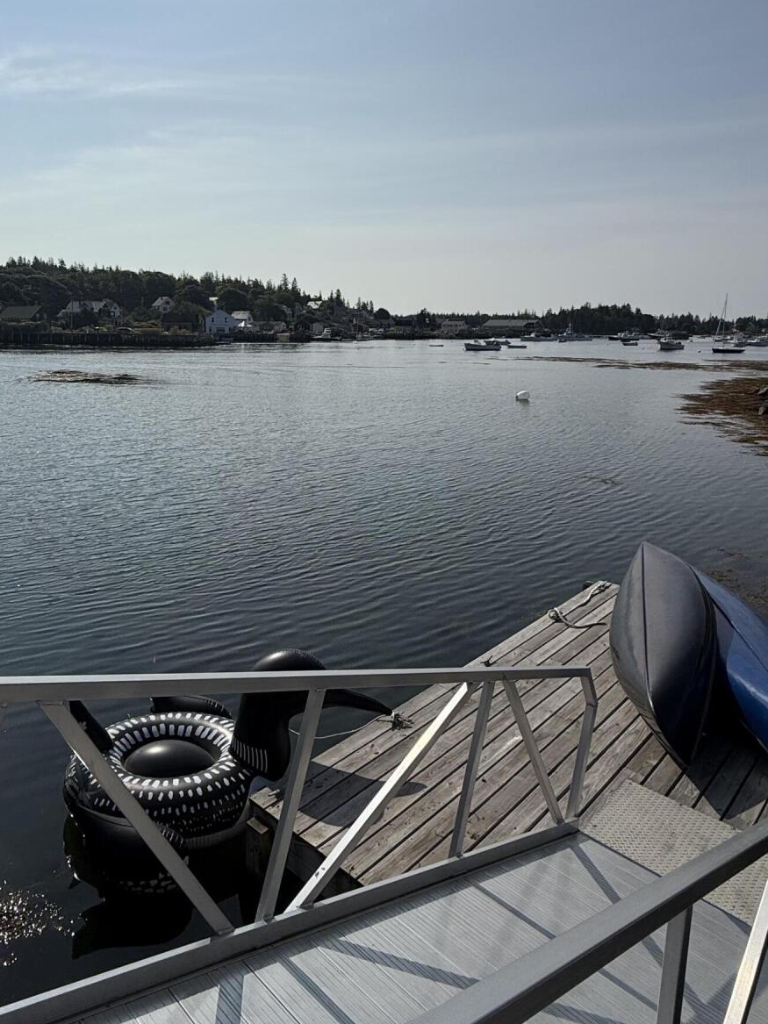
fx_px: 710
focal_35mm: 24
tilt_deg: -2.8
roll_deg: -0.3
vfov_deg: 70.2
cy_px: 370
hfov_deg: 56.0
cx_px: 280
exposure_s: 1/6173
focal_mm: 2.22
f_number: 2.2
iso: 40
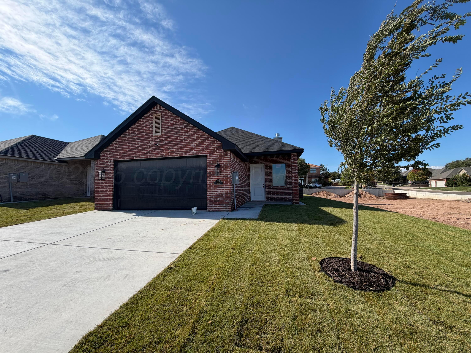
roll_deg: +2.0
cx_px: 236
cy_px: 176
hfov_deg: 102.1
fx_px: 190
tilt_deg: +2.6
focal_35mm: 14
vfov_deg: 85.7
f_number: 2.2
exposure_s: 1/770
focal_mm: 2.22
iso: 25
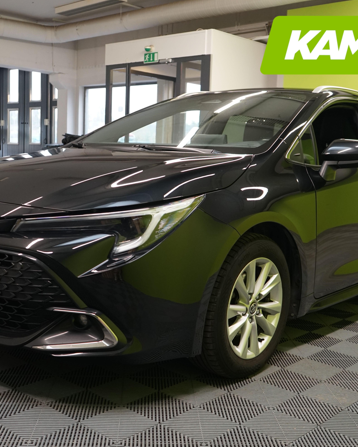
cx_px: 175
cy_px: 222
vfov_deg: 42.9
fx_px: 570
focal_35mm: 43
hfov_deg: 34.9
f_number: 3.5
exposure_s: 1/30
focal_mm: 30
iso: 1000
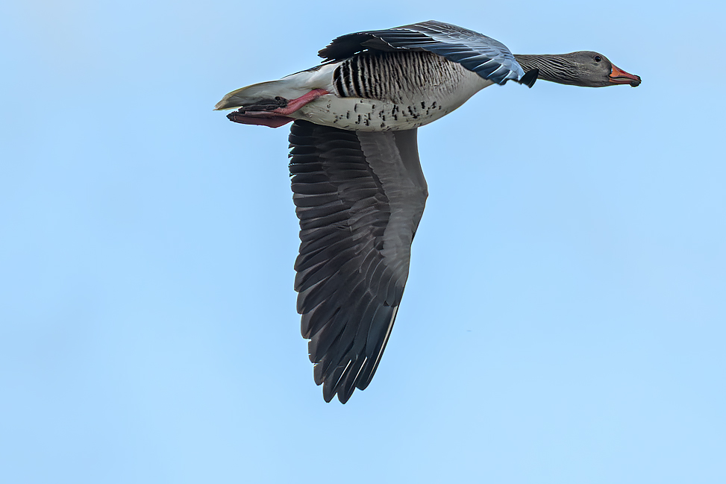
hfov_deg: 1.9
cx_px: 442
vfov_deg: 1.2
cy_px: 201
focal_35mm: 1110
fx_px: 22387
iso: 400
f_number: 8
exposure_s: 1/2000
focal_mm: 600
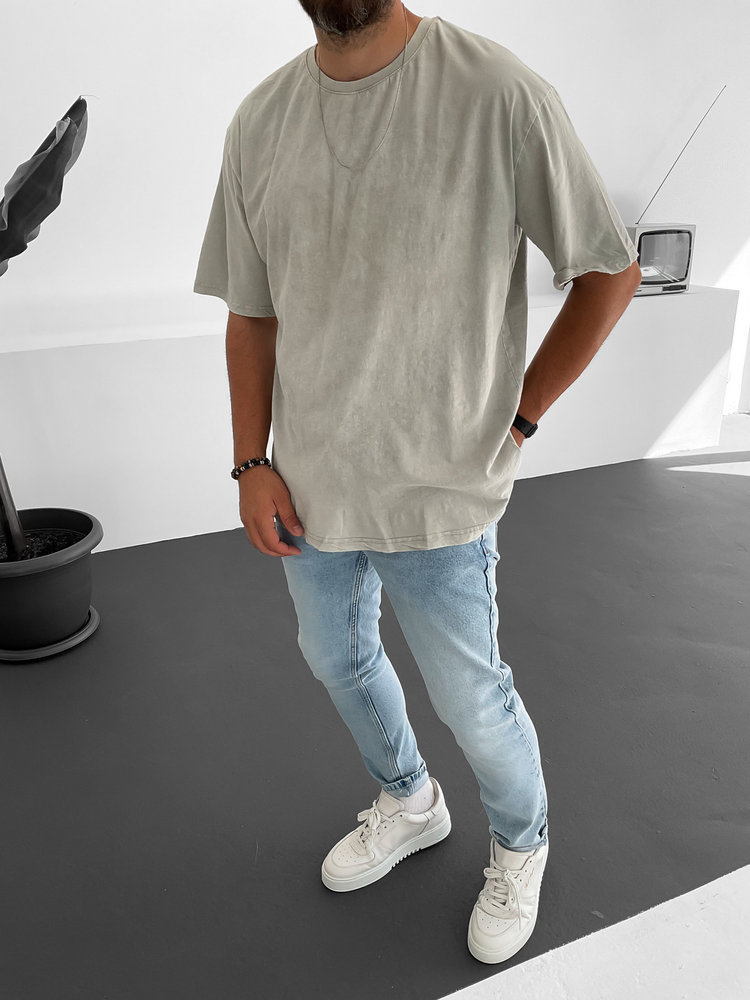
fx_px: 838
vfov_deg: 61.7
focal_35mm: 29
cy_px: 500
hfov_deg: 48.2
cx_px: 375
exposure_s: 1/140
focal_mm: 3
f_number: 1.8
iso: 16
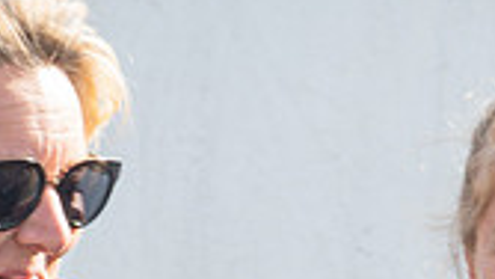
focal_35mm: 252
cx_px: 476
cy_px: 480
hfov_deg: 8.5
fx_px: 3308
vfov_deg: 4.8
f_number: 9
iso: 200
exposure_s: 1/60
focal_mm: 34
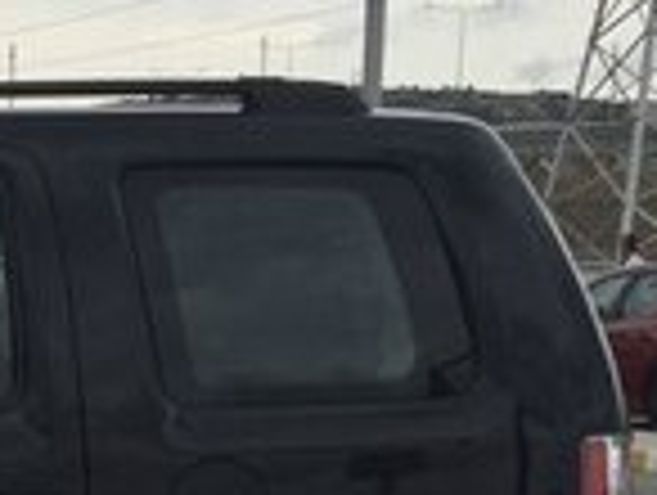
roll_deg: -0.8
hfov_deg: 13.3
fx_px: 2490
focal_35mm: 131
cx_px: -585
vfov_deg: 11.2
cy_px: 538
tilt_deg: -6.9
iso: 32
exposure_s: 1/2198
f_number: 2.2
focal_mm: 4.15
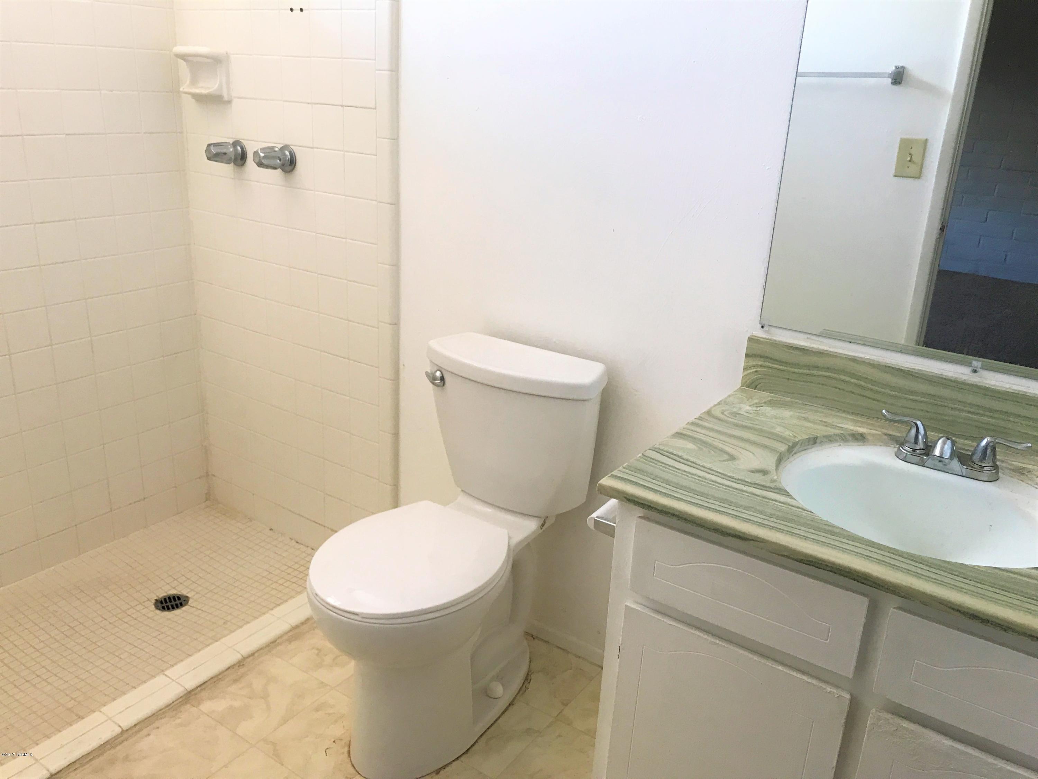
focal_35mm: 28
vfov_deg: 49.7
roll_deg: -1.7
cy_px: 390
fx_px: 840
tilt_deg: -18.6
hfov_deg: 63.4
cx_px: 519
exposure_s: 1/30
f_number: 1.8
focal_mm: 3.99
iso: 25
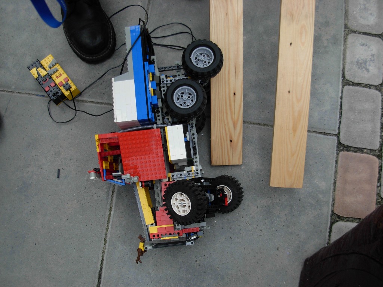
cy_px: 144
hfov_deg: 49.0
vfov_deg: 37.7
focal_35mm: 38
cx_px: 192
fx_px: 420
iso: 79
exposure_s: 1/264
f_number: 2.9
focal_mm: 6.3
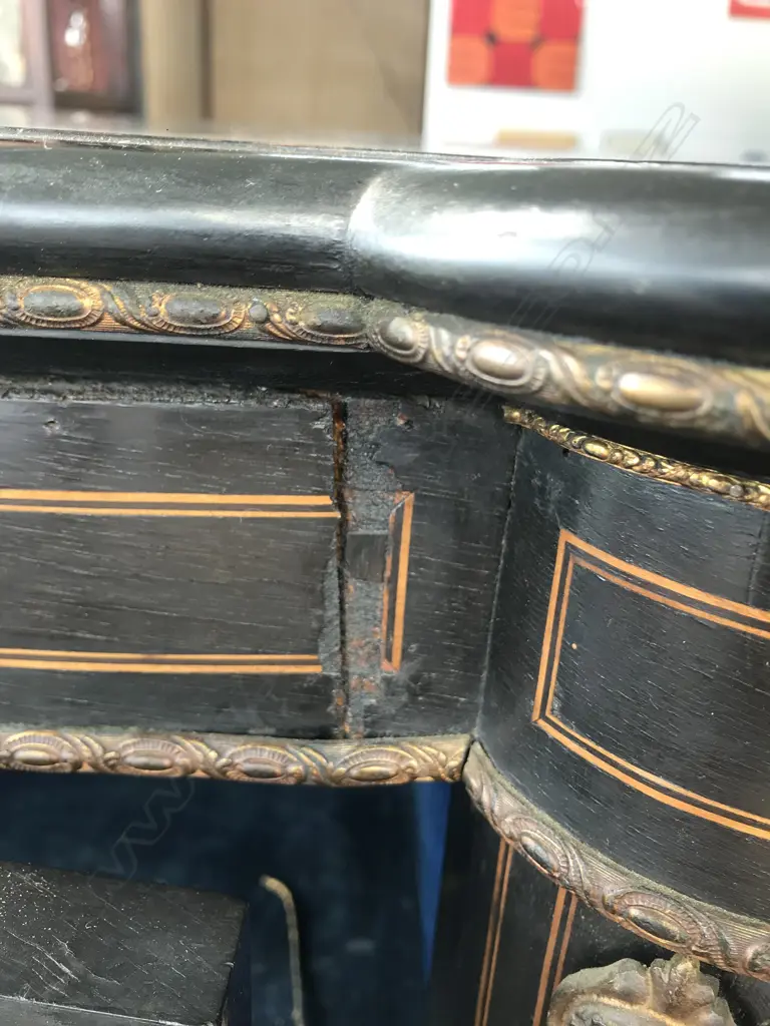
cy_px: 513
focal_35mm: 28
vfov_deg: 63.4
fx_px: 830
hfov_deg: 49.7
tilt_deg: -21.4
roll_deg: -2.9
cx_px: 385
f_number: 1.8
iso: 32
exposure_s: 1/50
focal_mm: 3.99
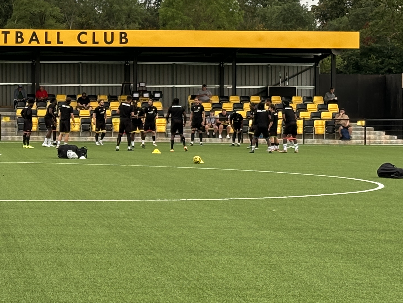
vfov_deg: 10.1
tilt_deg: -0.2
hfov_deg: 13.1
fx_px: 1712
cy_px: 100
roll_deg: -0.2
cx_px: -78
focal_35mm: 147
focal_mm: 5.96
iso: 32
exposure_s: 1/161
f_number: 1.6
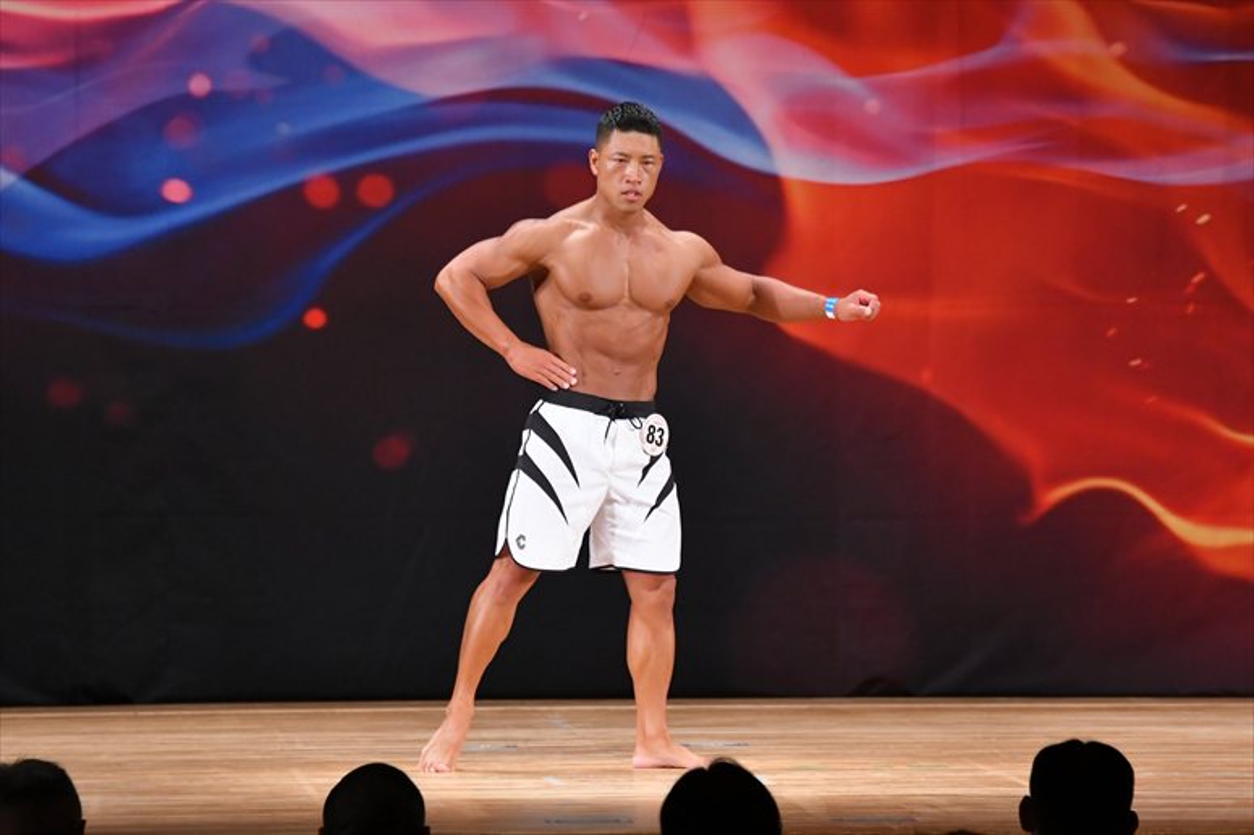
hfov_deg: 8.6
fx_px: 8356
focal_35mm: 240
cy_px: 418
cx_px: 627
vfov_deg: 5.7
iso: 3200
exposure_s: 1/400
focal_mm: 160
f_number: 5.6
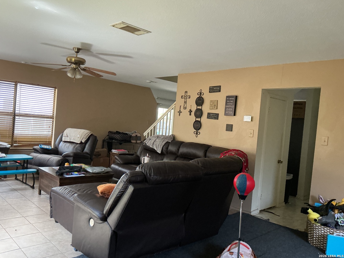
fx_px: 288
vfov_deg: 48.2
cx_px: 172
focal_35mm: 29
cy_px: 129
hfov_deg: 61.7
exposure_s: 1/50
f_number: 1.8
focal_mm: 3
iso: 200
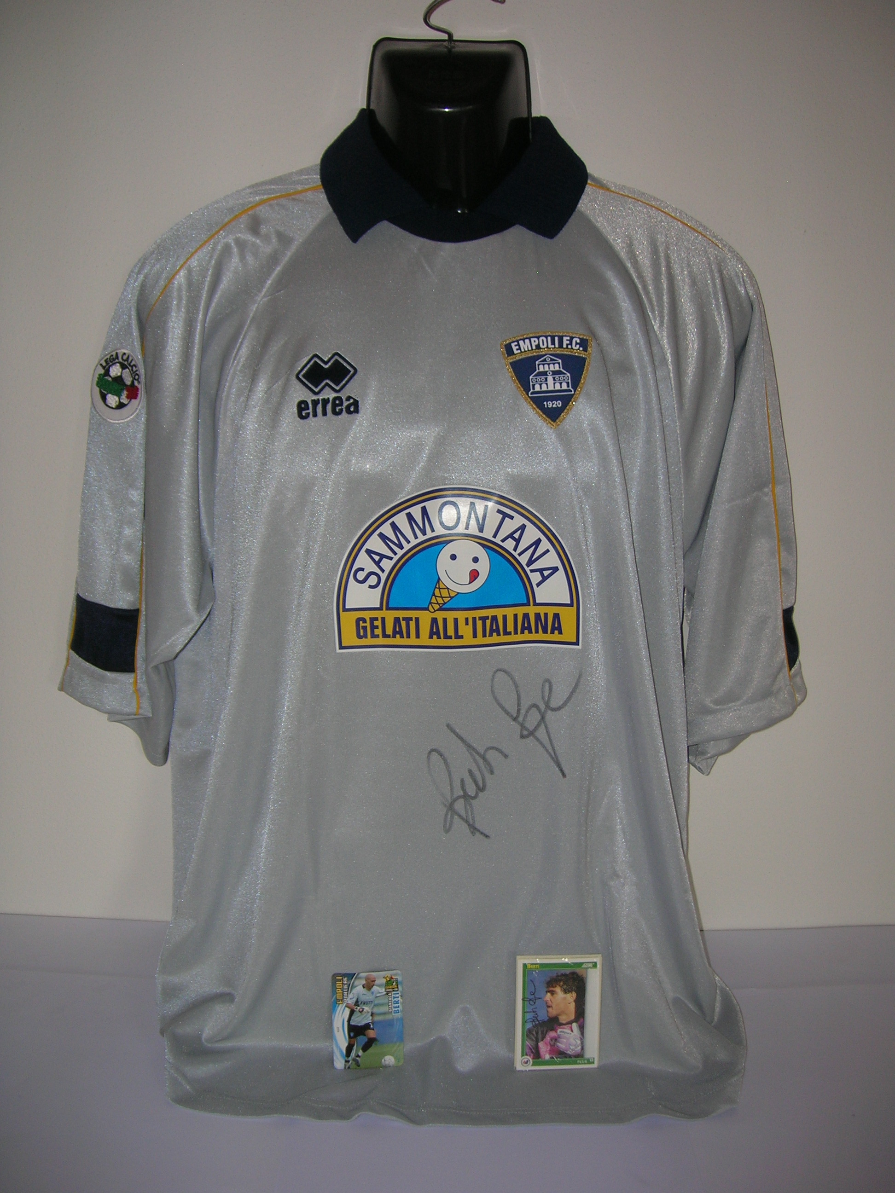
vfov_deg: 54.0
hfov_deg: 41.8
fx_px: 1172
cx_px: 448
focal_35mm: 34
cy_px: 596
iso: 50
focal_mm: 5.7
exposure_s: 1/60.1
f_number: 2.9
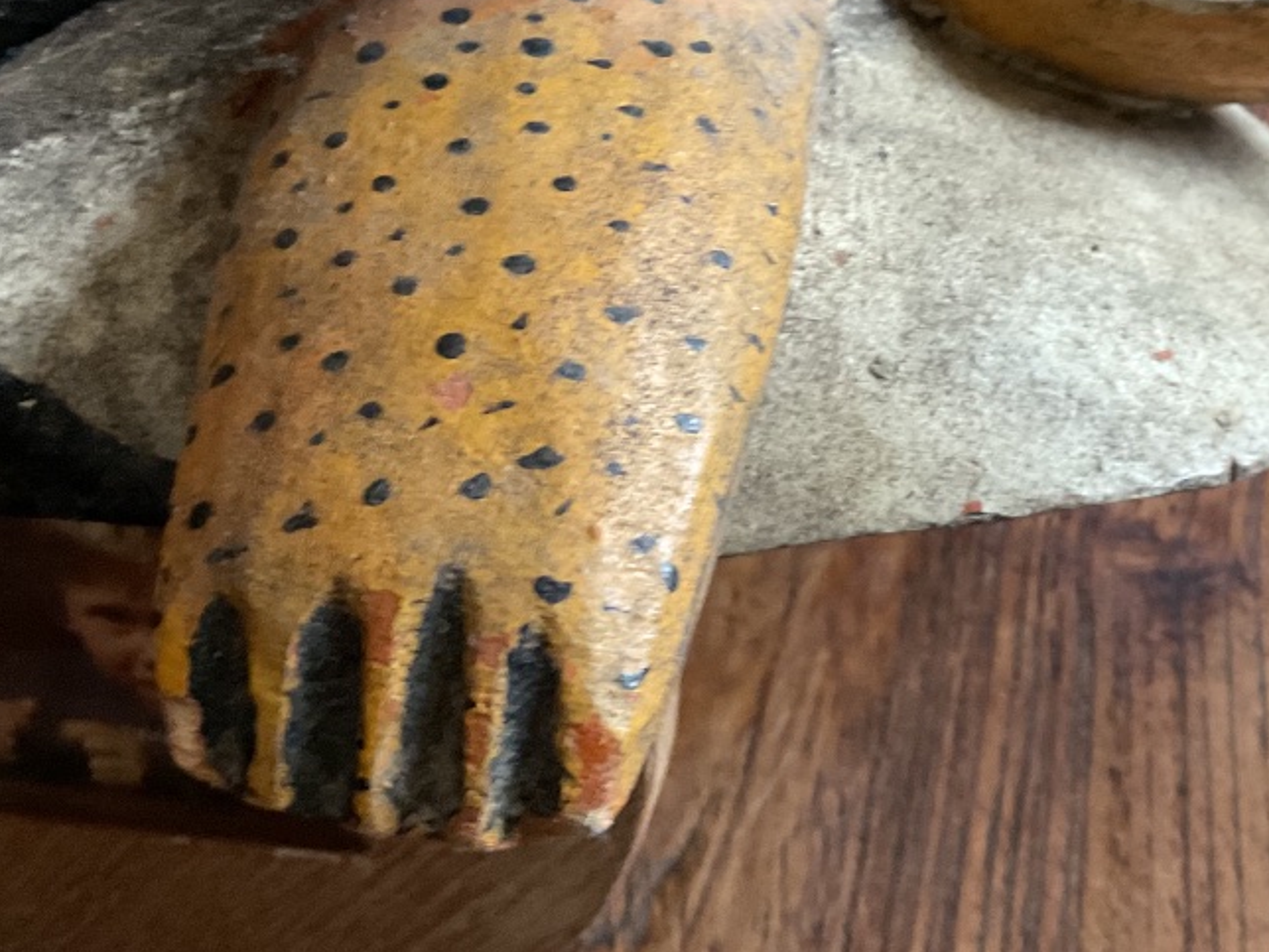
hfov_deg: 35.3
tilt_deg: -52.5
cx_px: 796
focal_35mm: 54
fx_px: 1980
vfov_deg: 26.7
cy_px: 233
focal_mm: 3
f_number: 1.8
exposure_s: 1/30
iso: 250
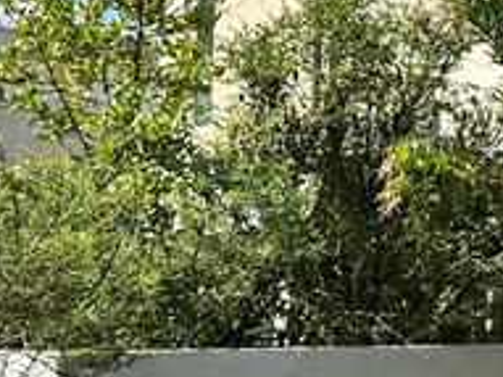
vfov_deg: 11.5
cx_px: 1167
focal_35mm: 129
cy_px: 148
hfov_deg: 12.4
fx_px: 1873
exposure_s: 1/3472
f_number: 1.78
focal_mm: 6.86
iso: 80
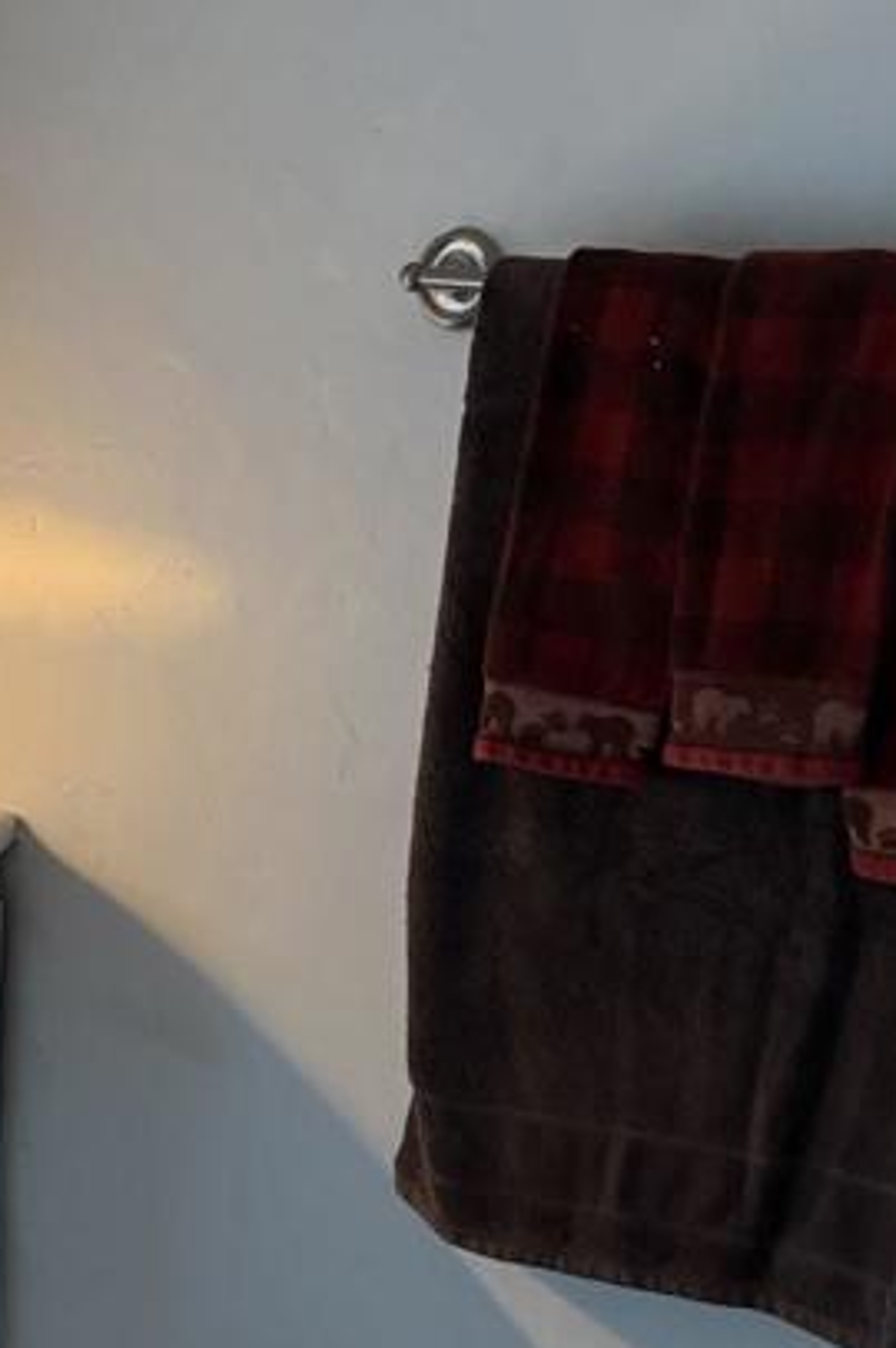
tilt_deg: -17.0
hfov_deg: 20.9
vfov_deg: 31.7
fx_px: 2356
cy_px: 903
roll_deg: -2.6
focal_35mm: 63
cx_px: 37
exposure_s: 1/40
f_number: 1.78
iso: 800
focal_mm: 6.76
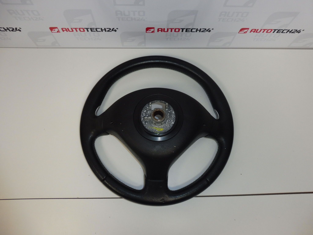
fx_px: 217
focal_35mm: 24
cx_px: 156
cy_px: 118
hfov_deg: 71.6
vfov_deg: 56.8
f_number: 3.5
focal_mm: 4.3
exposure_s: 1/60
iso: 200
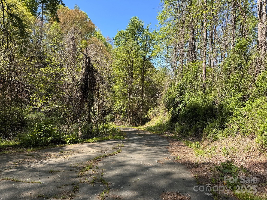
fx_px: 185
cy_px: 100
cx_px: 134
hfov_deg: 71.6
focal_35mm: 24
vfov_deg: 56.8
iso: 80
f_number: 1.78
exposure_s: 1/1524
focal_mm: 6.76
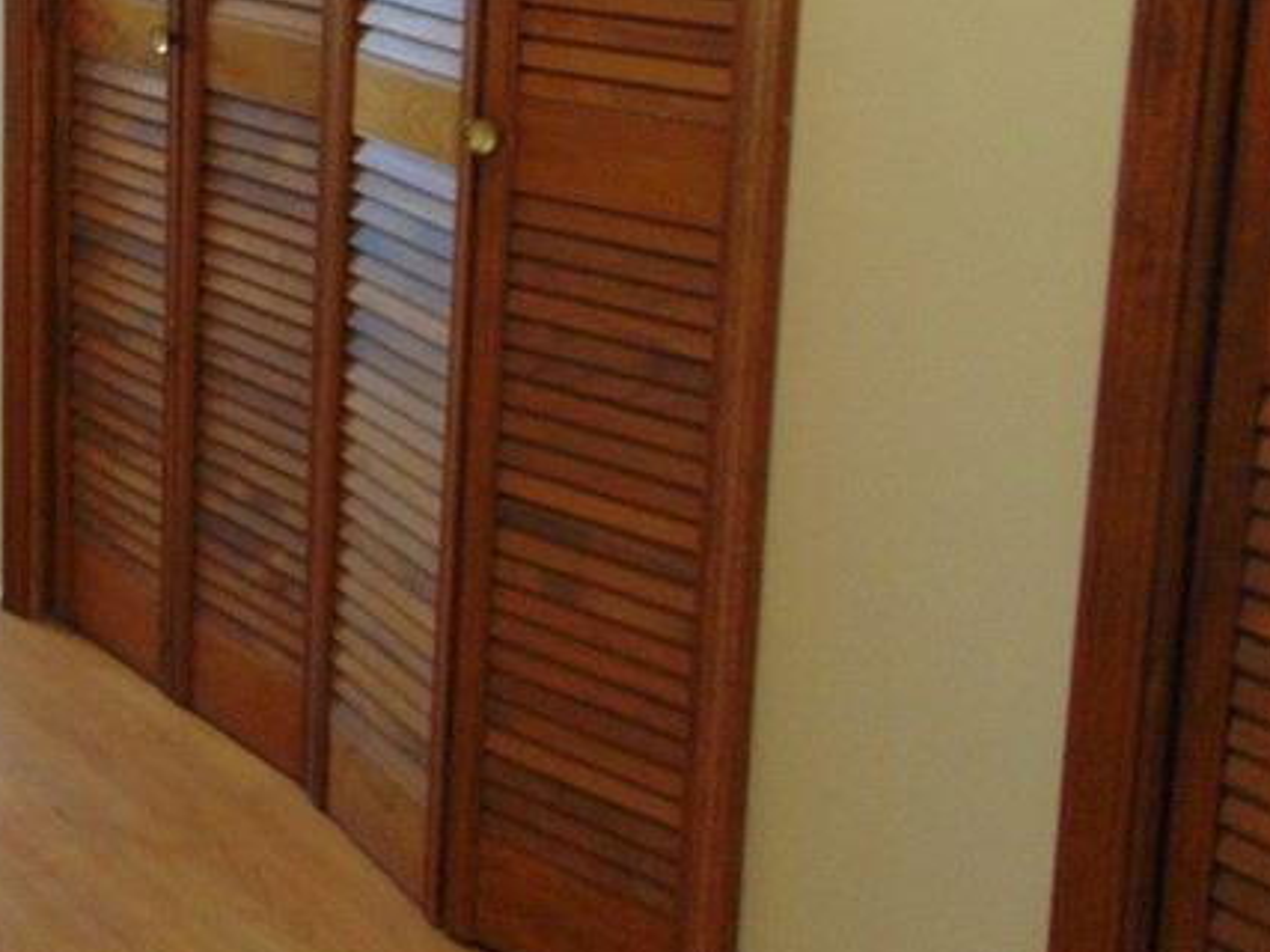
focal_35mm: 60
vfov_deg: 23.7
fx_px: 2201
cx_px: -92
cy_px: 68
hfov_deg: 29.4
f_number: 3
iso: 200
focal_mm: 4.5
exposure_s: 1/30
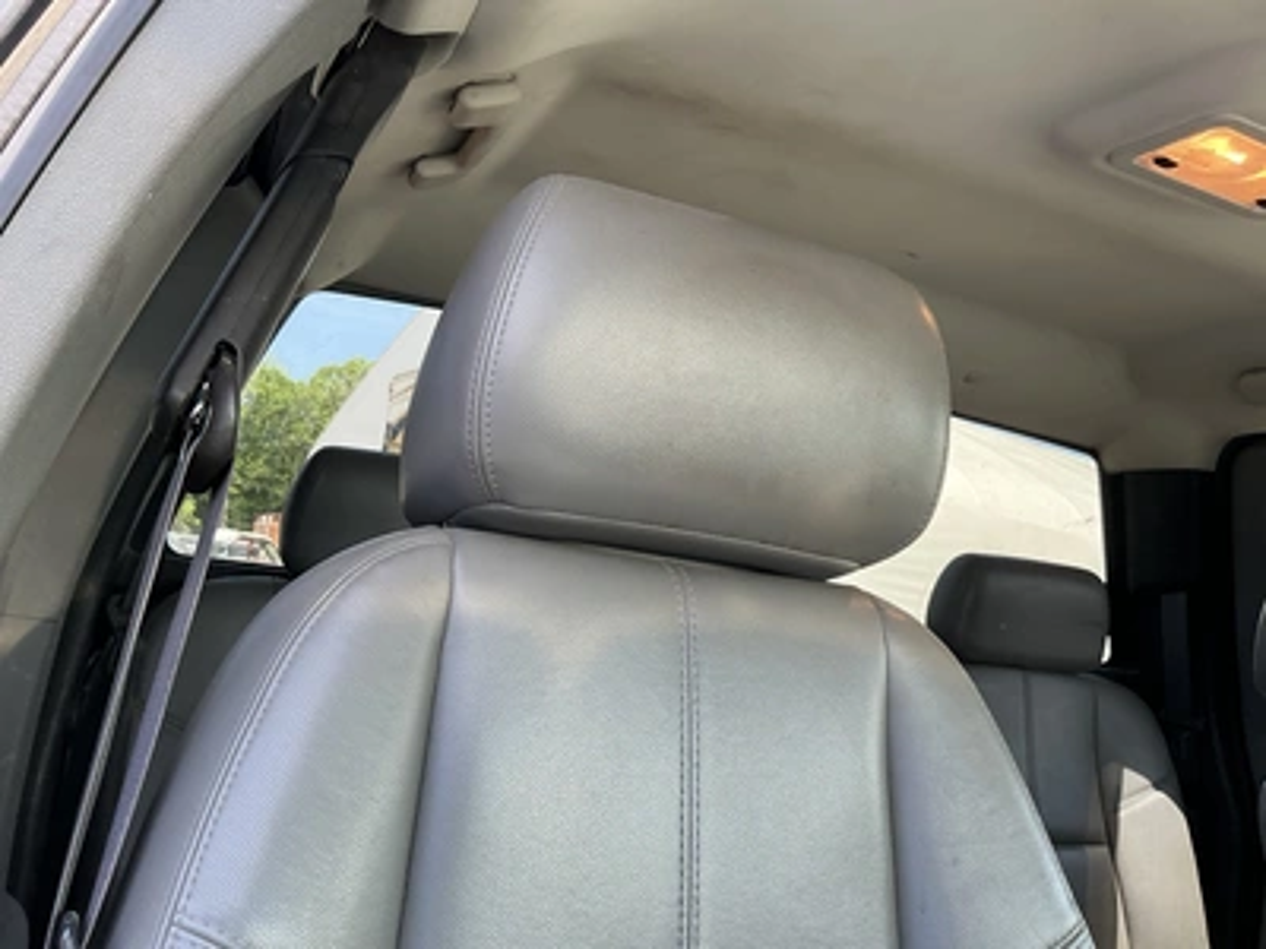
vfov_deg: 49.7
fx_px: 1024
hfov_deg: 63.4
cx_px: 633
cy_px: 474
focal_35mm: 28
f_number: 1.8
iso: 32
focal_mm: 3
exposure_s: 1/134
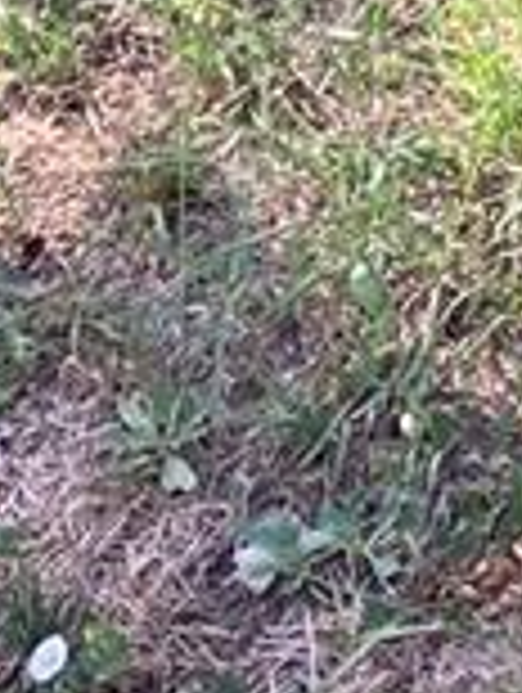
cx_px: 1818
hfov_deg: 6.1
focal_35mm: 218
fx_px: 4371
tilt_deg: -23.3
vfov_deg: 8.0
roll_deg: +2.9
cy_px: -1278
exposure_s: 1/163
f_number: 1.8
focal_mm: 3.99
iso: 40
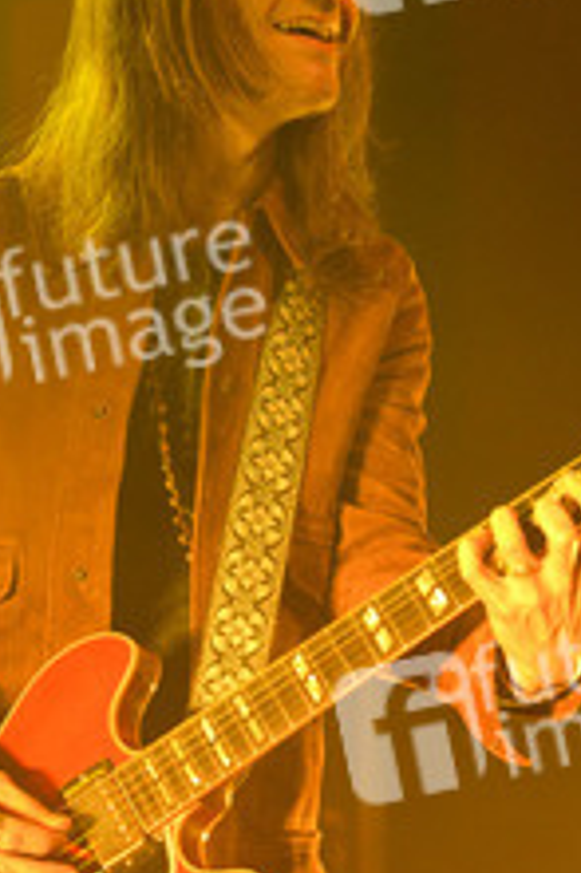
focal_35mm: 163
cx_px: 178
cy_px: 514
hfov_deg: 8.4
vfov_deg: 12.6
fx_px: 3952
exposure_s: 1/320
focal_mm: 90
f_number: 5
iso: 3200
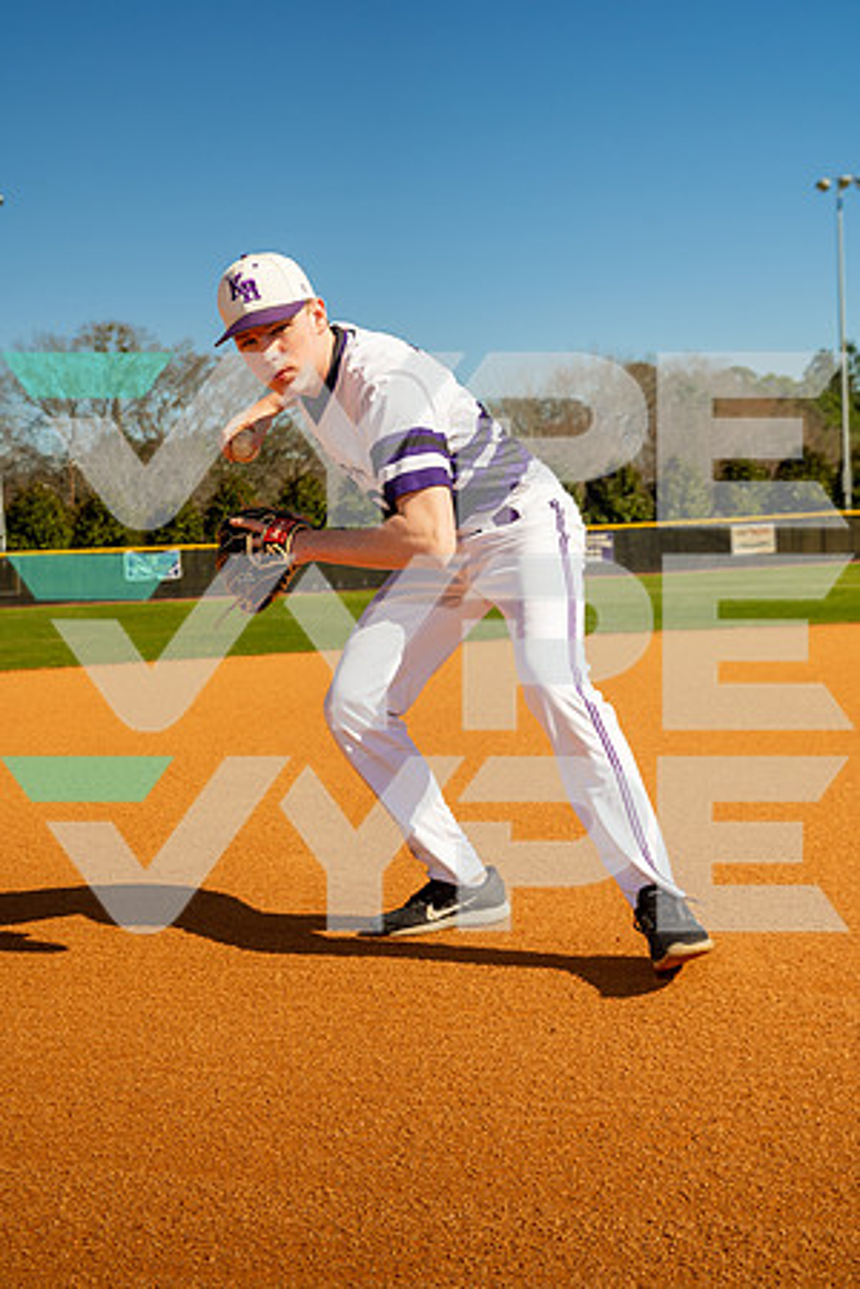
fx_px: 1612
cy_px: 644
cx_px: 430
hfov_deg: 29.9
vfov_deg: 43.6
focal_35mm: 45
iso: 100
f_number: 5.6
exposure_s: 1/250
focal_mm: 45
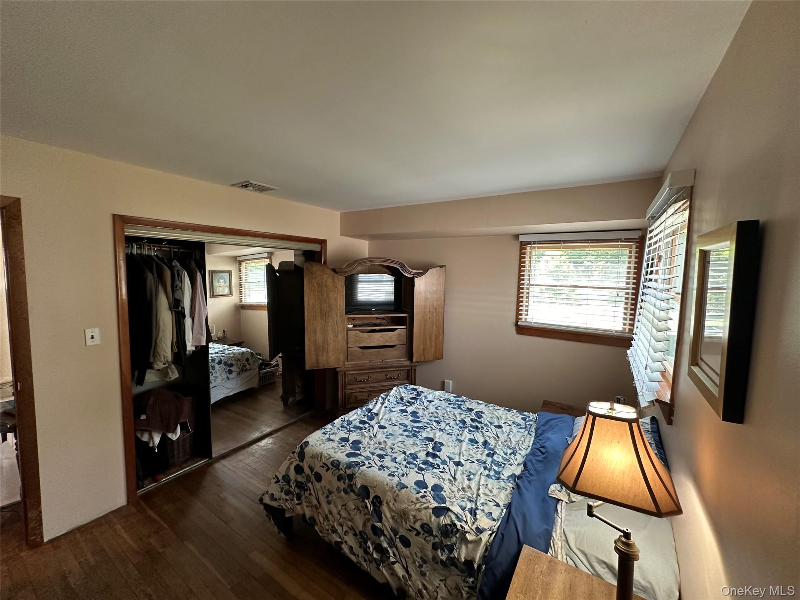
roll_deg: -1.0
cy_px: 300
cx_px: 400
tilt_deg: -4.8
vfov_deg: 85.7
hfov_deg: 102.1
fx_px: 324
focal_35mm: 14
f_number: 2.2
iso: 250
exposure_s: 1/60
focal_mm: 2.22
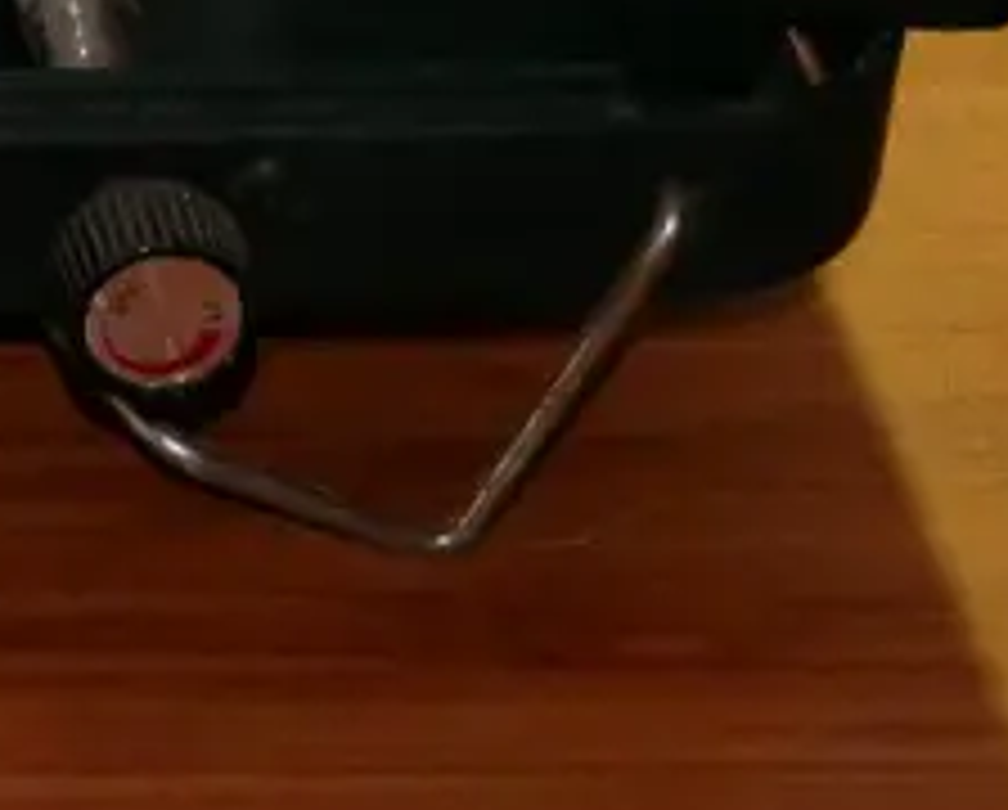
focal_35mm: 196
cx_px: -698
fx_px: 5857
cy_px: -848
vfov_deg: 7.6
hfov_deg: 9.4
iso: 3200
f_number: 5.6
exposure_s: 1/160
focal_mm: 22
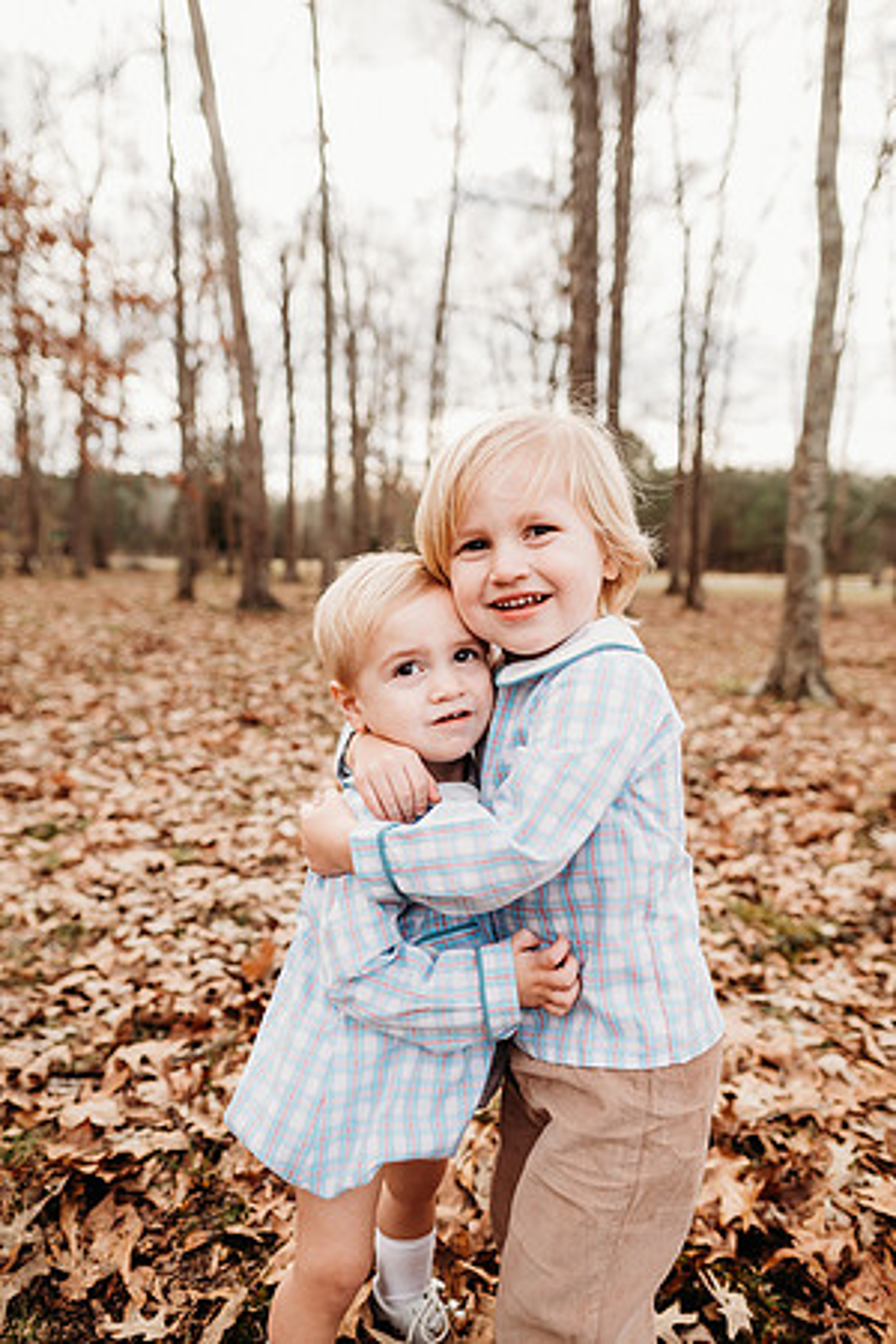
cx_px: 448
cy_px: 672
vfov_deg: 73.7
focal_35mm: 24
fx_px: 896
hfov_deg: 53.1
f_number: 3.2
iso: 100
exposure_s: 1/250
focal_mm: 24
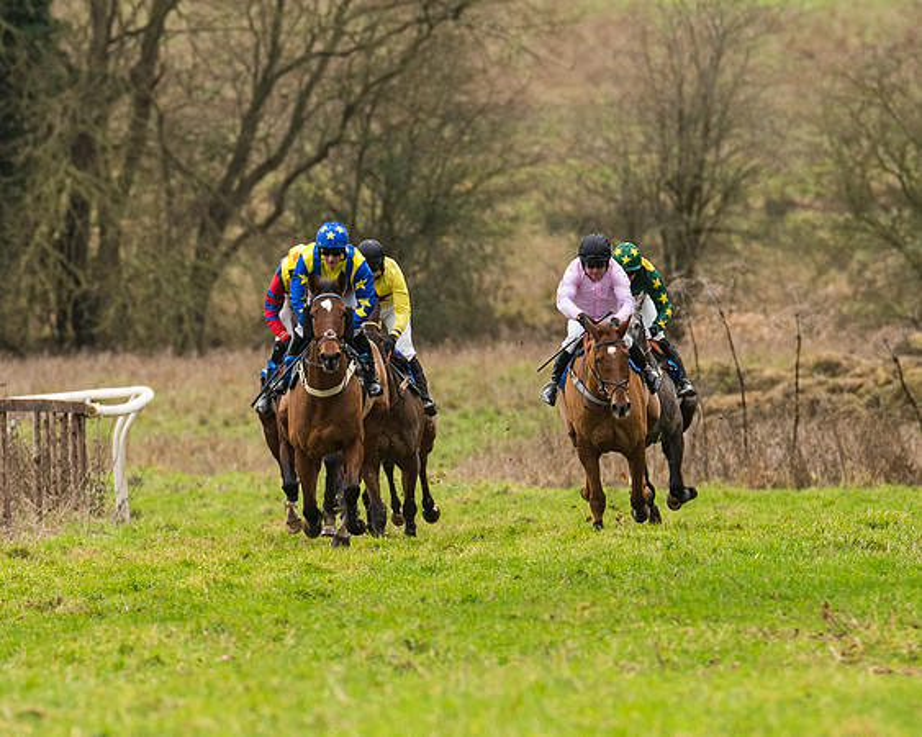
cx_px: 407
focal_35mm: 769
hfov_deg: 2.5
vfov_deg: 2.0
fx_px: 20970
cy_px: 345
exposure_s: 1/1000
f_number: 4
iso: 800
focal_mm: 300
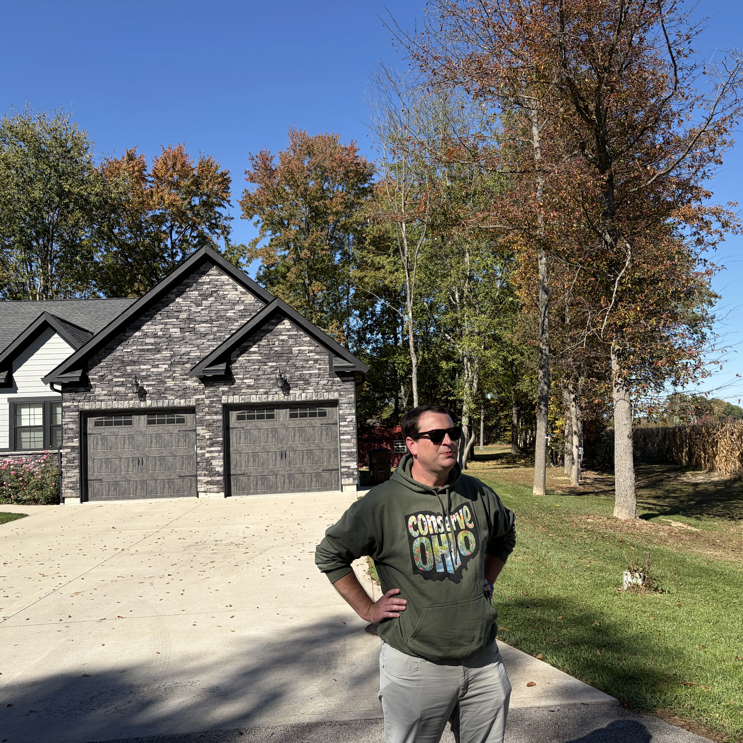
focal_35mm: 31
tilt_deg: +4.5
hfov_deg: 52.5
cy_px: 371
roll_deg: +2.6
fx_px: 753
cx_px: 406
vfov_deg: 52.5
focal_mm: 5.96
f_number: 1.6
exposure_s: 1/2538
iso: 50
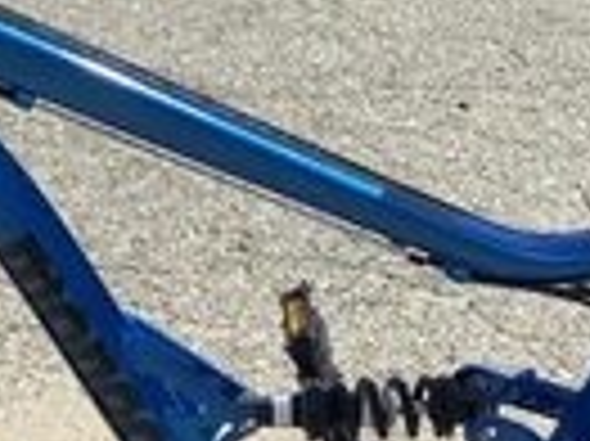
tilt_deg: -27.8
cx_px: -149
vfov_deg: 15.4
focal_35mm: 95
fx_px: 1618
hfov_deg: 19.3
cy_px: 382
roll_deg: +1.5
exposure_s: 1/1274
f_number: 2.4
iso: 25
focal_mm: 3.3
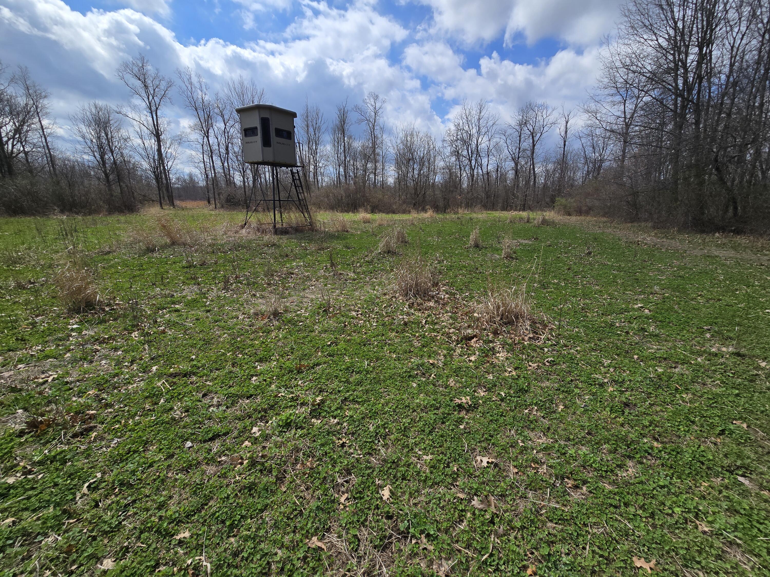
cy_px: 288
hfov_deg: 106.2
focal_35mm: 13
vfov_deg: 89.9
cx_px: 385
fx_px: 289
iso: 50
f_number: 2.2
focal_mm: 2.2
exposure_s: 1/3363
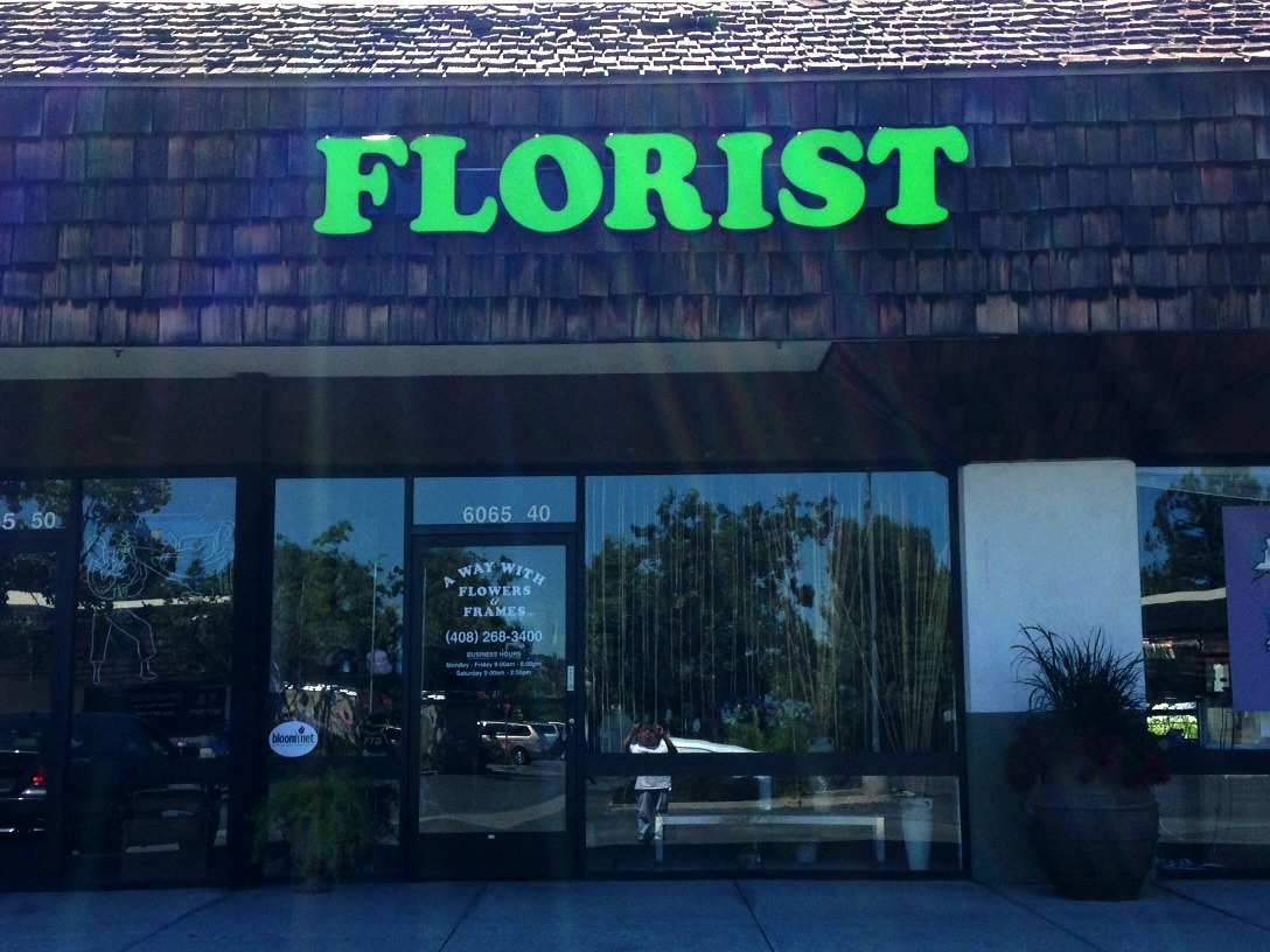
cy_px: 476
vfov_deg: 42.9
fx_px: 1211
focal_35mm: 33
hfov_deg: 55.4
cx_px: 635
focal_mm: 4.12
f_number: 2.4
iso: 50
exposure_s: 1/733
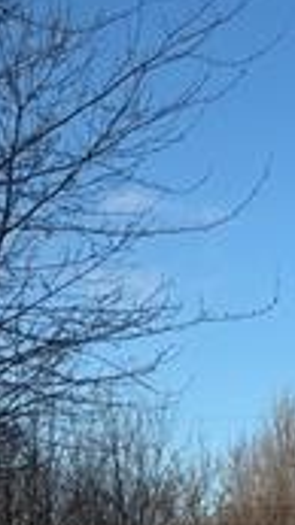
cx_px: 569
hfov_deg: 9.8
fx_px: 1617
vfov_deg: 17.9
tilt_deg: +5.0
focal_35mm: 116
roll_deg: -0.4
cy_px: 564
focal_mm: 6.76
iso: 80
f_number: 1.78
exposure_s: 1/4405
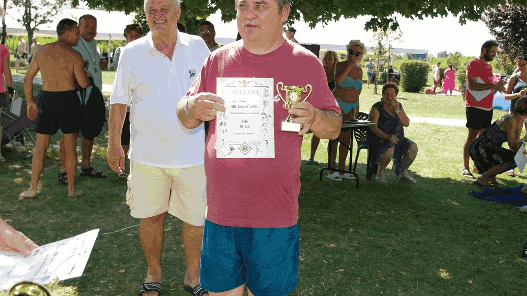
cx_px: 267
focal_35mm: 49
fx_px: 685
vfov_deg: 24.4
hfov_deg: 42.1
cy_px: 121
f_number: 5.6
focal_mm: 30.63
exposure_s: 1/180
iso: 100
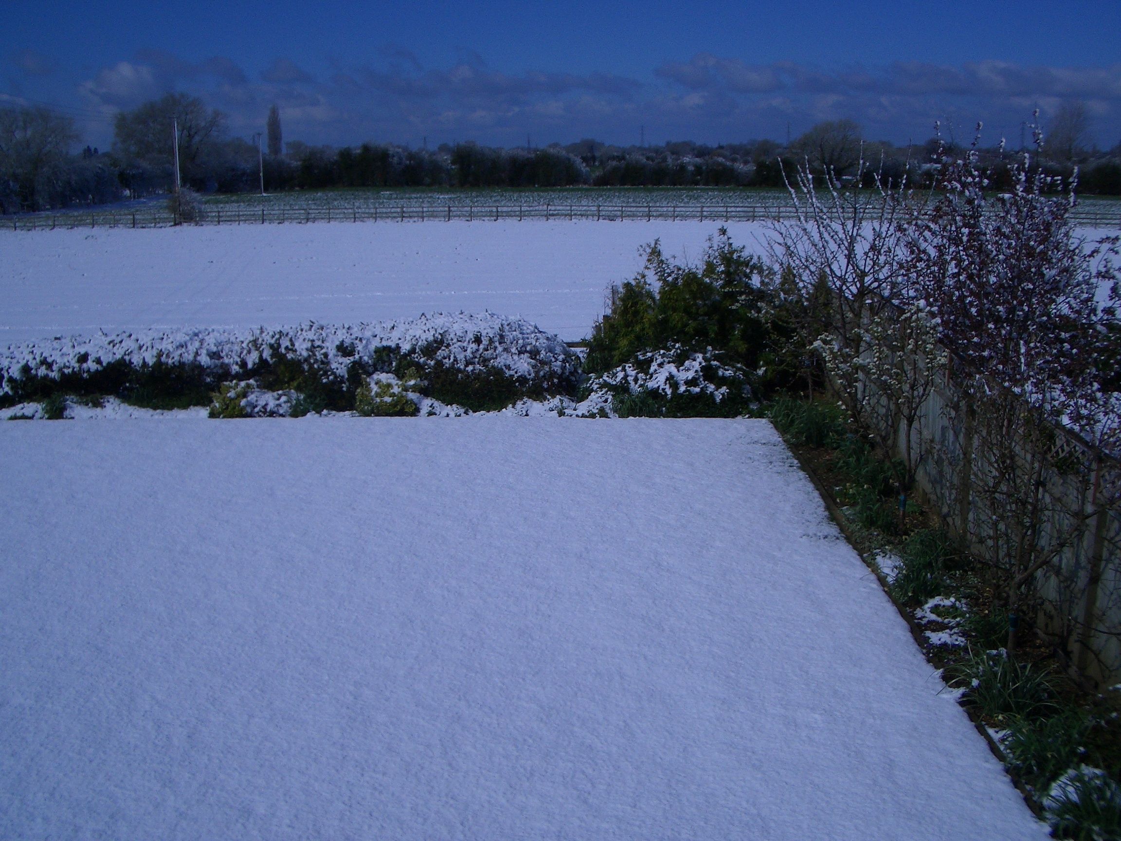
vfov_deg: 40.7
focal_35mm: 35
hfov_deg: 52.6
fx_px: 1133
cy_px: 420
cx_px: 560
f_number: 4.3
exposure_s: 1/2000
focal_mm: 5.8
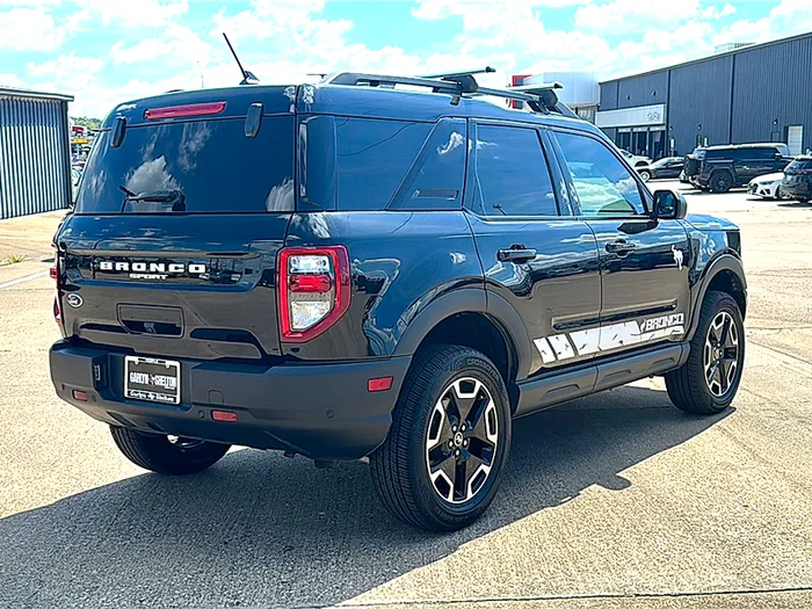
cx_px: 406
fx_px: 868
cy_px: 304
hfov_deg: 50.1
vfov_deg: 38.7
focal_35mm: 37
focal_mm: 6.86
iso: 80
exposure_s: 1/3378
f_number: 1.78
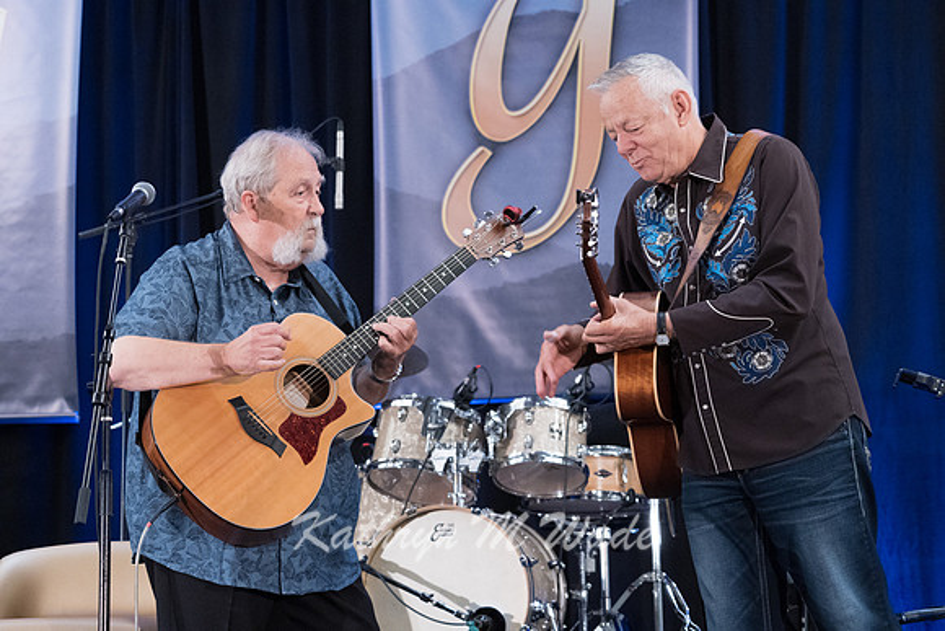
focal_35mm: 94
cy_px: 316
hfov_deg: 21.7
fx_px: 2468
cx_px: 472
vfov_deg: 14.6
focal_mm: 94
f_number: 5.6
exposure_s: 1/250
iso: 12800
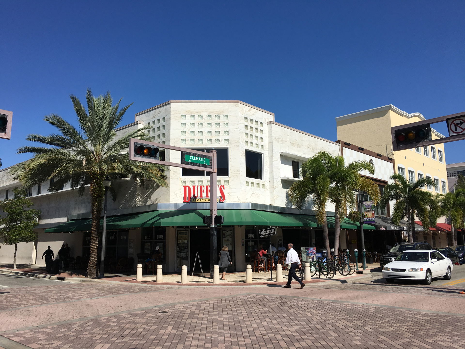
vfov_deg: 48.2
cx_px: 232
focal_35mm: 29
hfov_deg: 61.7
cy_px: 174
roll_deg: +0.7
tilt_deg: +9.4
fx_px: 390
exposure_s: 1/3497
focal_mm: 4.15
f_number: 2.2
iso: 25
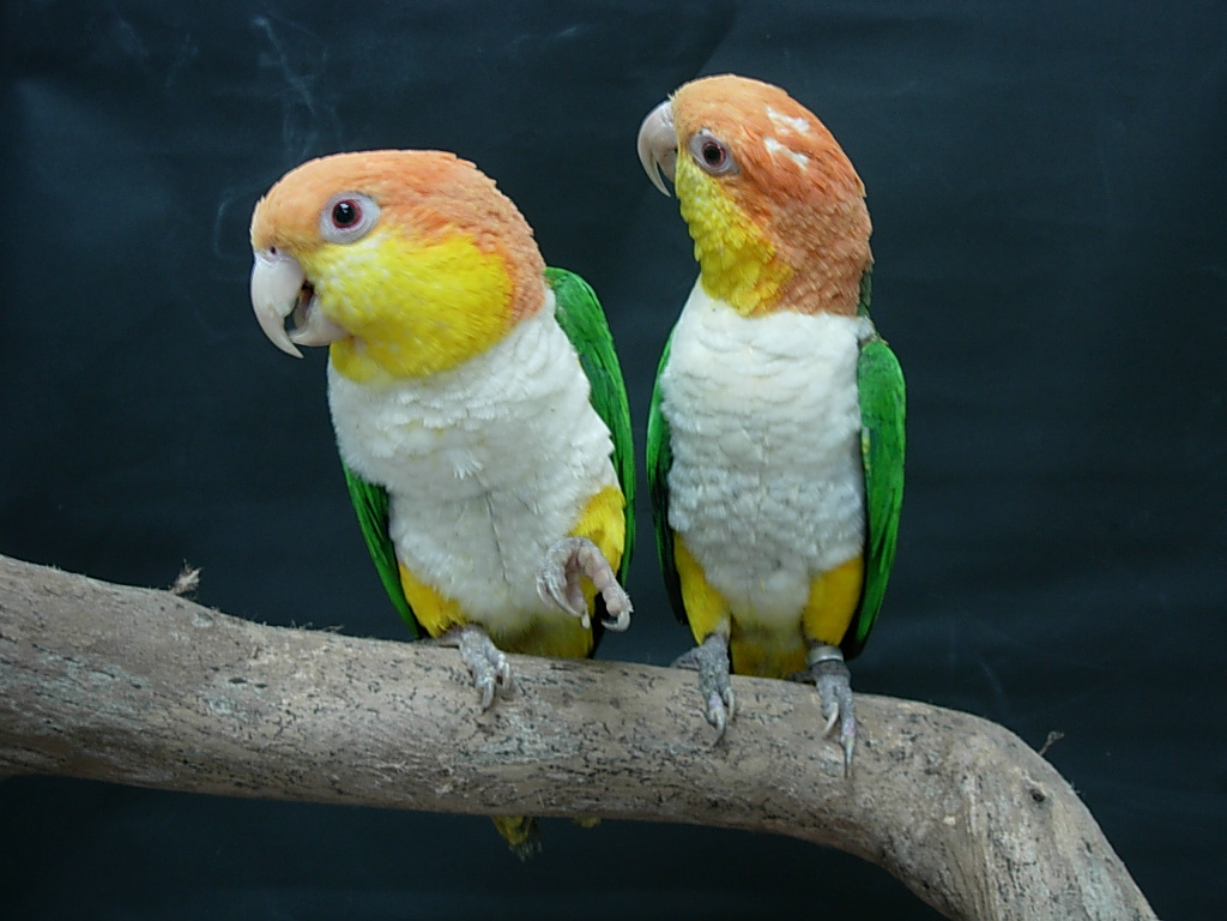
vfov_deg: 35.1
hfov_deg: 45.8
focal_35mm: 41
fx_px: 1453
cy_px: 460
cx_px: 614
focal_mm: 8.5
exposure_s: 1/4
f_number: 2.9
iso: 66
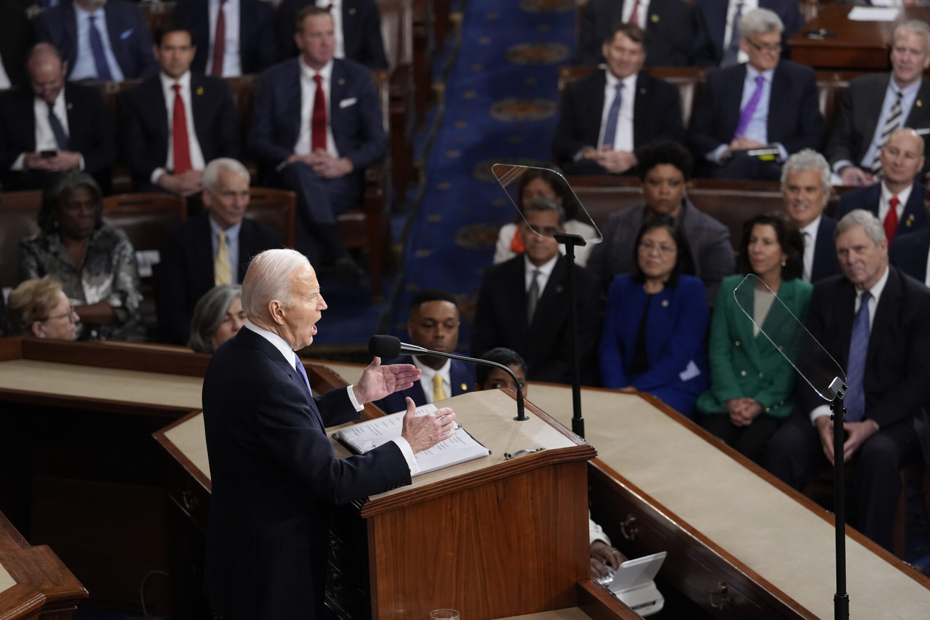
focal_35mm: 156
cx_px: 465
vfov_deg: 8.8
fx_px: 4030
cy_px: 310
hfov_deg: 13.2
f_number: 4
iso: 3200
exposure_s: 1/500
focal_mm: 156
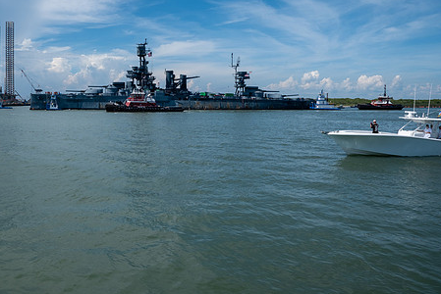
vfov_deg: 42.2
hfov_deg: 59.5
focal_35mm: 31
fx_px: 380
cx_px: 165
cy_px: 117
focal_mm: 16
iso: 160
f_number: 9
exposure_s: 1/750
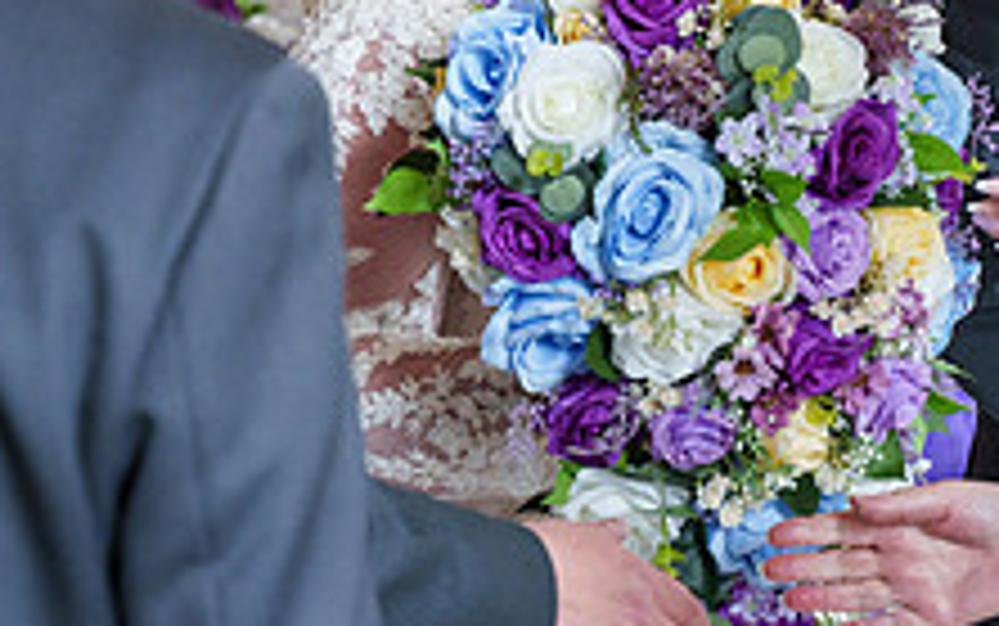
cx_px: 717
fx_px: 4849
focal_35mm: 178
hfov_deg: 11.7
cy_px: -177
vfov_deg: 7.3
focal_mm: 64
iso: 1600
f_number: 4
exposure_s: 1/640
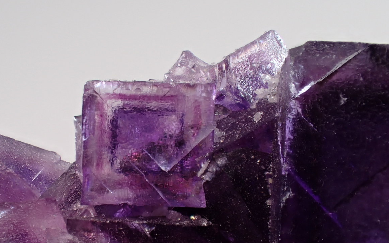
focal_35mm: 44
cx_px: 144
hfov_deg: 44.9
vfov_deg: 29.2
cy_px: 137
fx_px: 467
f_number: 3.2
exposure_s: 1/160
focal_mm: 5.5
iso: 100
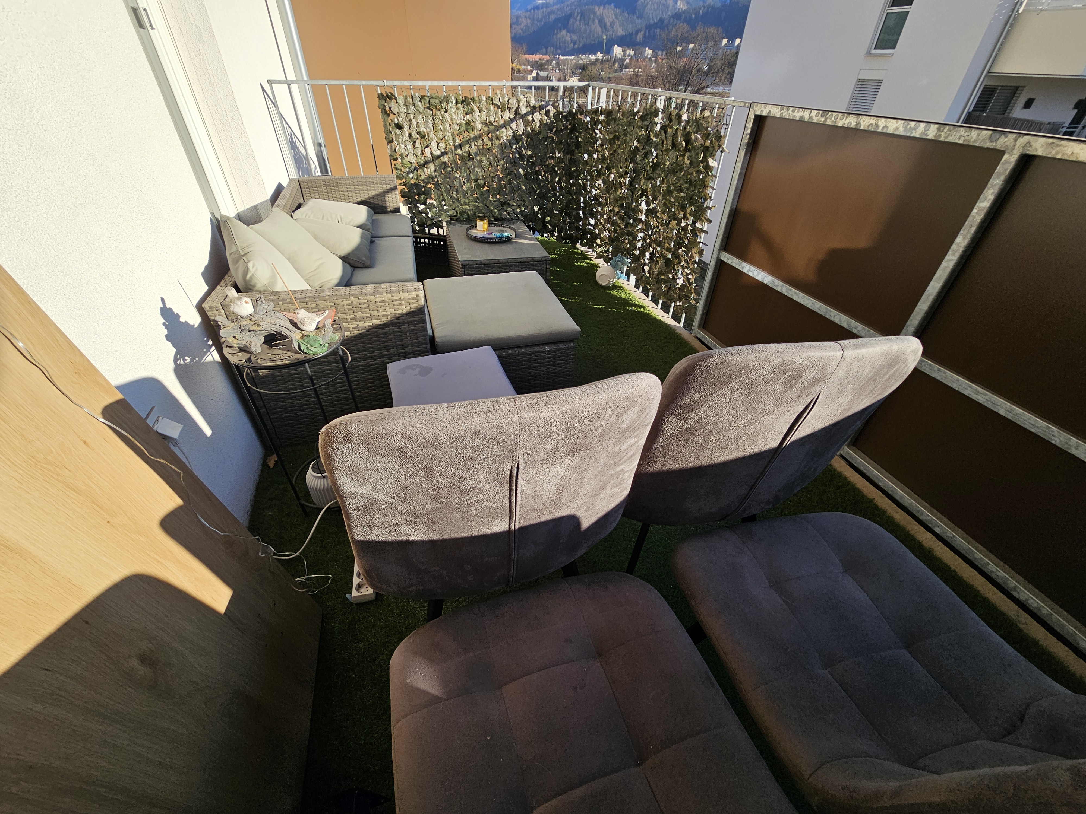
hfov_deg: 106.2
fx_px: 408
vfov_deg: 89.9
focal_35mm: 13
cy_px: 407
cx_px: 543
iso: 50
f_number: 2.2
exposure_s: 1/1248
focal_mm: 2.2
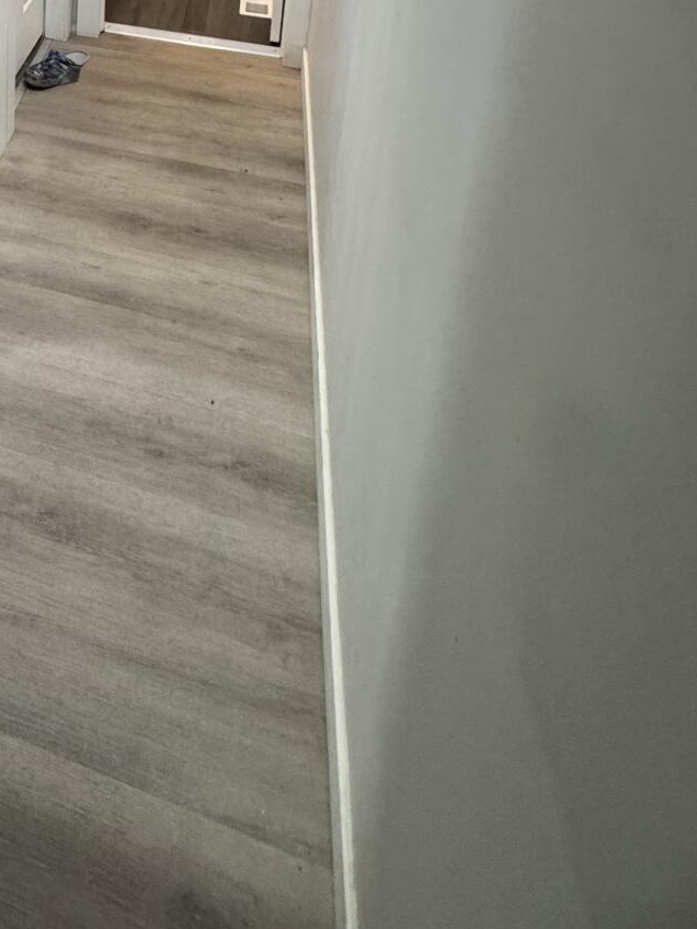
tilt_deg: -16.4
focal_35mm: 33
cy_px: -151
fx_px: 886
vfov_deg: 41.0
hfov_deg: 37.3
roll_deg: +0.4
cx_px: -34
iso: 250
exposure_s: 1/120
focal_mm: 2.22
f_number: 2.2
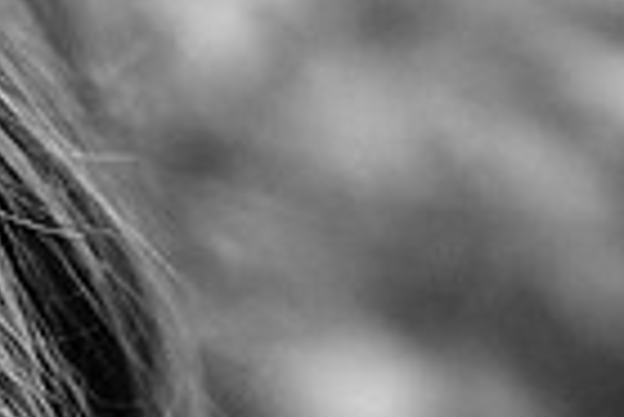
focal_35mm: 209
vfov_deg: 6.4
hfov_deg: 9.4
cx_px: -426
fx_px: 3626
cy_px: 756
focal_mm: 50
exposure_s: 1/250
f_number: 2.8
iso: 640
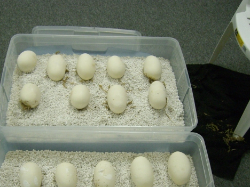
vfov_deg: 27.9
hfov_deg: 36.7
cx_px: 98
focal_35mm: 52
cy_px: 124
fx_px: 376
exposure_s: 1/100
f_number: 2.7
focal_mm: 6.2
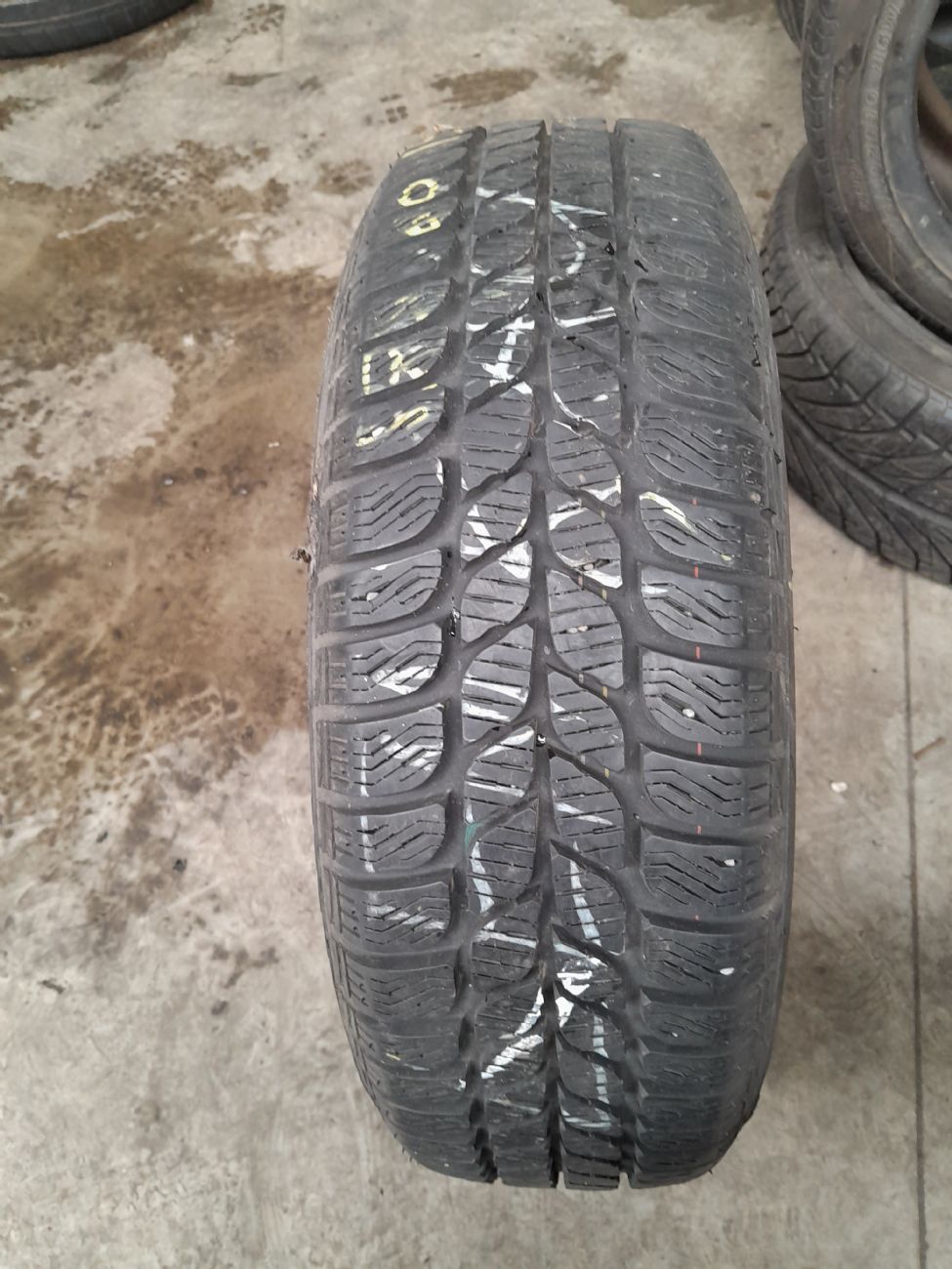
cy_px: 634
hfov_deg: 53.1
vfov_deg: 67.3
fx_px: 953
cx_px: 476
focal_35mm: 26
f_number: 1.8
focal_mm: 3.98
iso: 250
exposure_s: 1/50
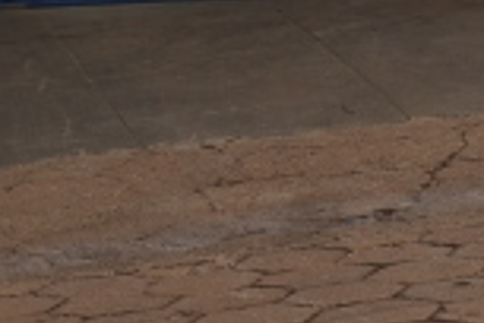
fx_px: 2759
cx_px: 965
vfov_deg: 6.2
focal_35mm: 205
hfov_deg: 9.4
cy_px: -595
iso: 100
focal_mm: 21
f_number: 5.6
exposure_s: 1/250
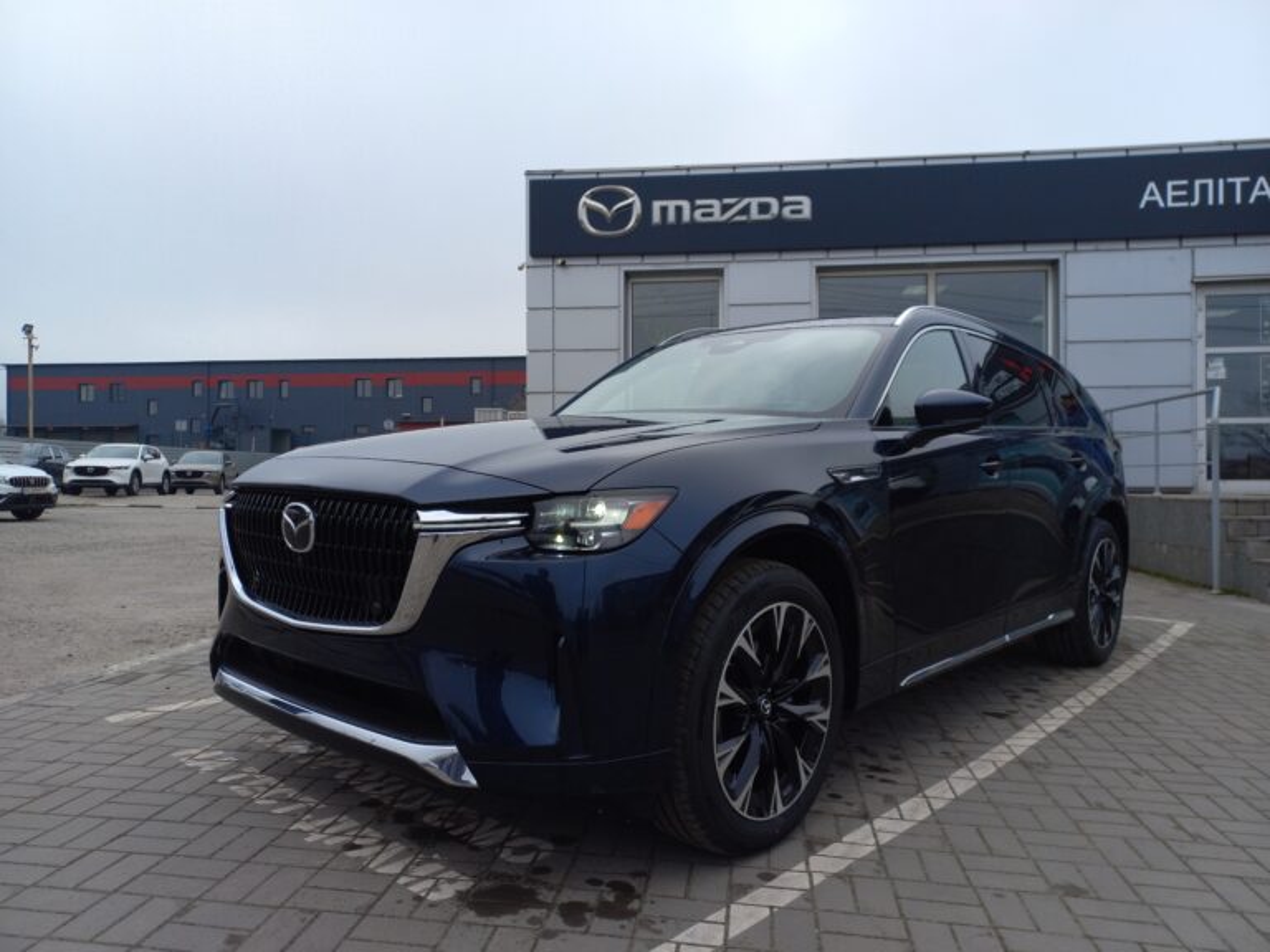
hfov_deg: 69.4
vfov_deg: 54.9
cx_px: 635
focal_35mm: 25
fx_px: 917
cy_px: 476
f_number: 1.8
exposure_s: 1/368
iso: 25
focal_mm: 4.6
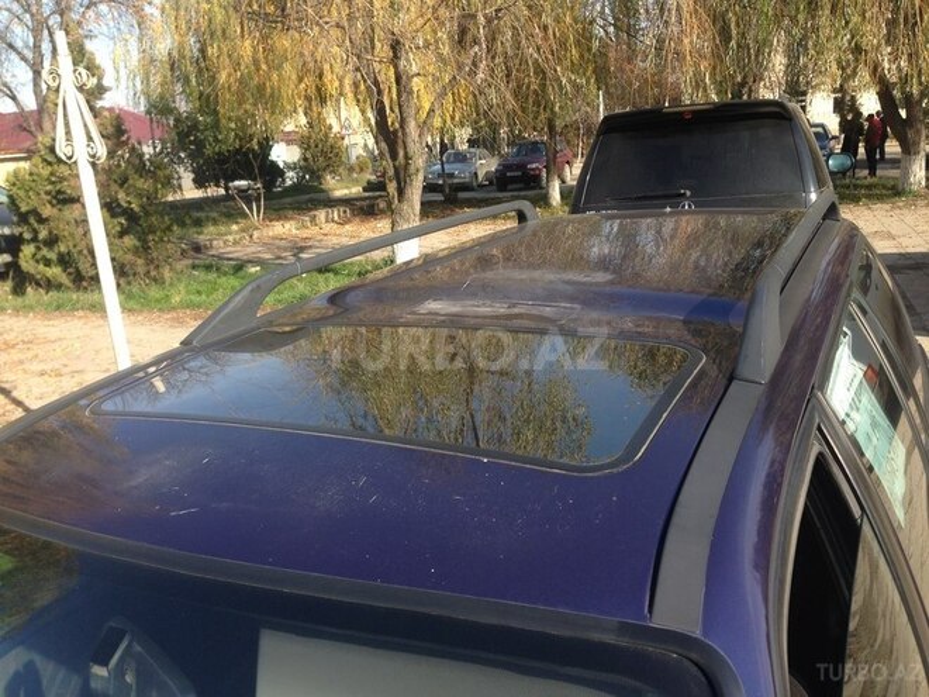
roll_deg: +5.4
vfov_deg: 42.9
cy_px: 348
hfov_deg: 55.4
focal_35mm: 33
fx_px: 886
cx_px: 464
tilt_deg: -14.1
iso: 50
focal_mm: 4.12
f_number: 2.4
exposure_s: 1/645
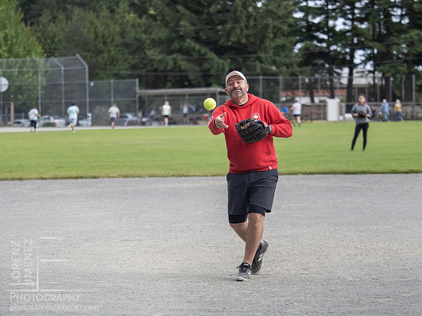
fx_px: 2072
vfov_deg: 8.7
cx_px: 211
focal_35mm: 170
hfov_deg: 11.6
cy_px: 158
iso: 320
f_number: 2.8
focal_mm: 85
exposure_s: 1/1600
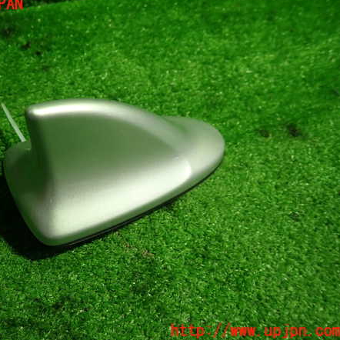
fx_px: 333
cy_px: 168
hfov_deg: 53.0
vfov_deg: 54.0
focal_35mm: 30
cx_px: 114
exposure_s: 1/50
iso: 200
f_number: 2
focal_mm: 4.5
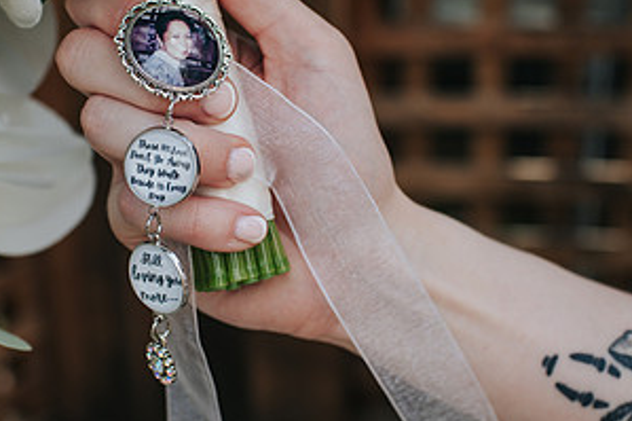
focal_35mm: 68
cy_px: 197
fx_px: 1193
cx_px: 247
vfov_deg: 20.0
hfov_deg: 29.6
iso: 250
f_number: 3.5
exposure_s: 1/640
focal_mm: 35
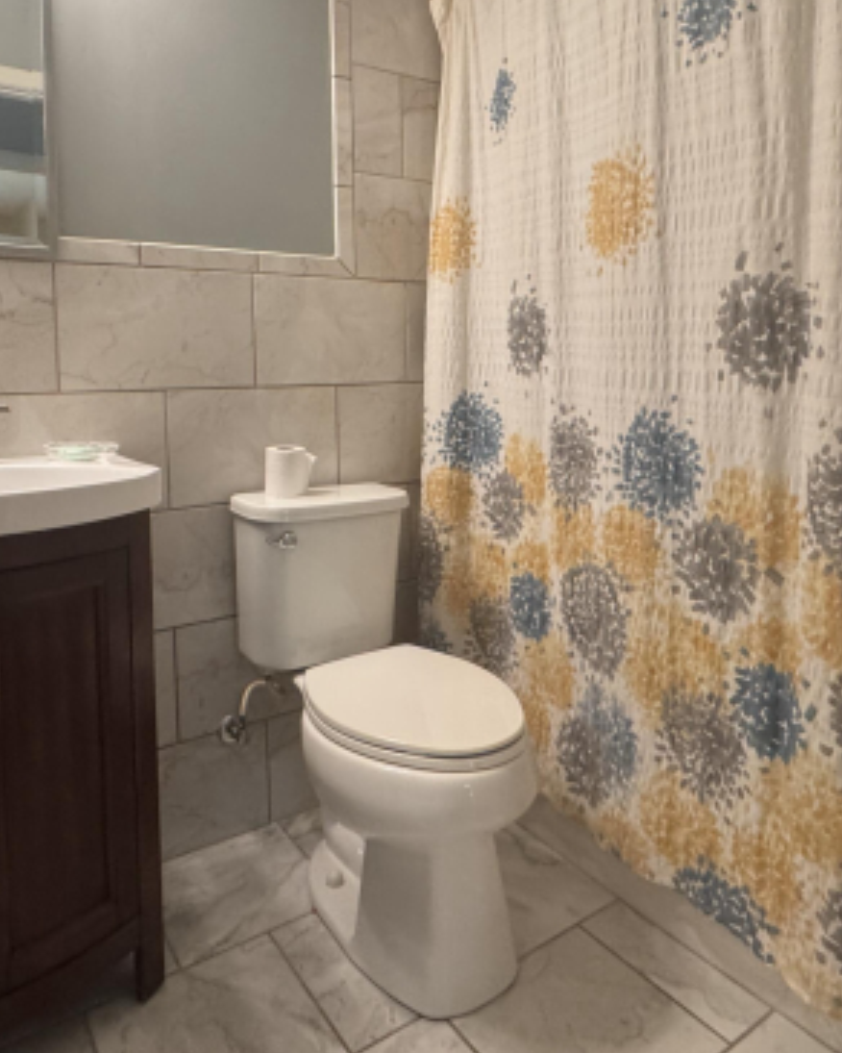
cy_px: 415
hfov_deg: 56.8
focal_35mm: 25
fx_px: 779
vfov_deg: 67.4
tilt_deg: -3.6
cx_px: 420
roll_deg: +0.8
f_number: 2.2
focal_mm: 2.22
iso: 500
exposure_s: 1/60
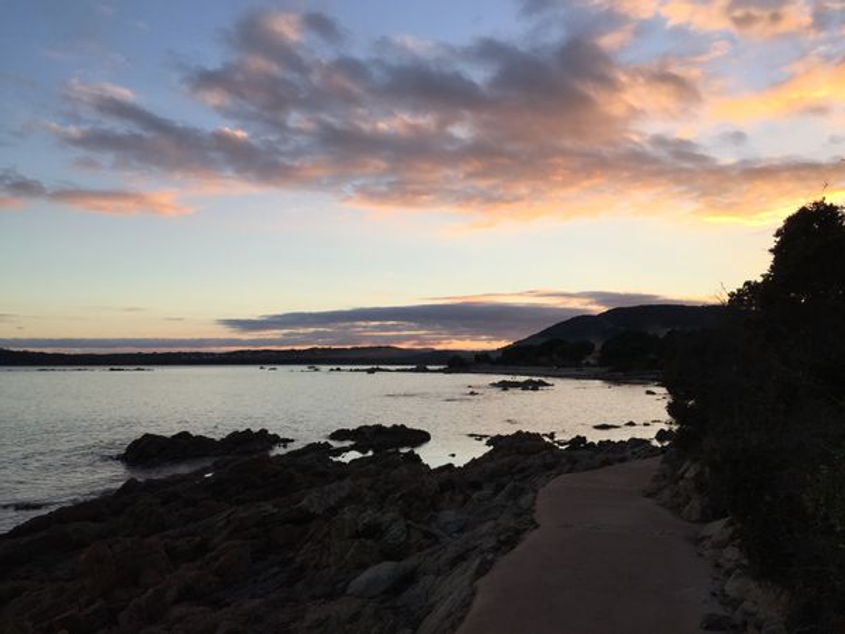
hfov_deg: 61.7
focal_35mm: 29
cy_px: 317
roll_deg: -0.3
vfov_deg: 48.2
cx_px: 422
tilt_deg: +4.3
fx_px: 708
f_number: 2.2
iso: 32
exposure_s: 1/628
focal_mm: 4.15
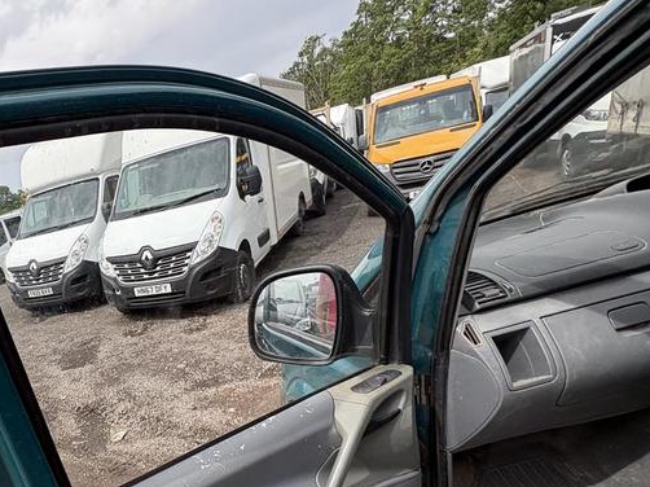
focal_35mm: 25
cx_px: 131
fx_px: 469
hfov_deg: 63.5
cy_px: 381
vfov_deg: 51.8
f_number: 2.2
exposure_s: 1/681
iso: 40
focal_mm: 2.22
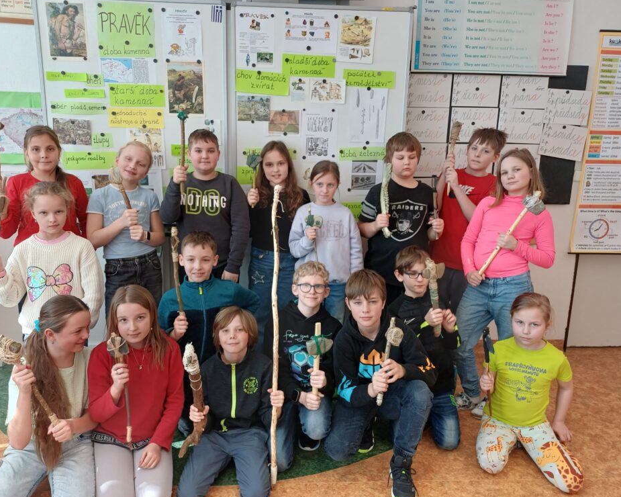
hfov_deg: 64.0
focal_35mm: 27
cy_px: 253
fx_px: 496
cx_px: 284
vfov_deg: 53.2
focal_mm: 4.65
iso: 80
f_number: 1.8
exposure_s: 1/50
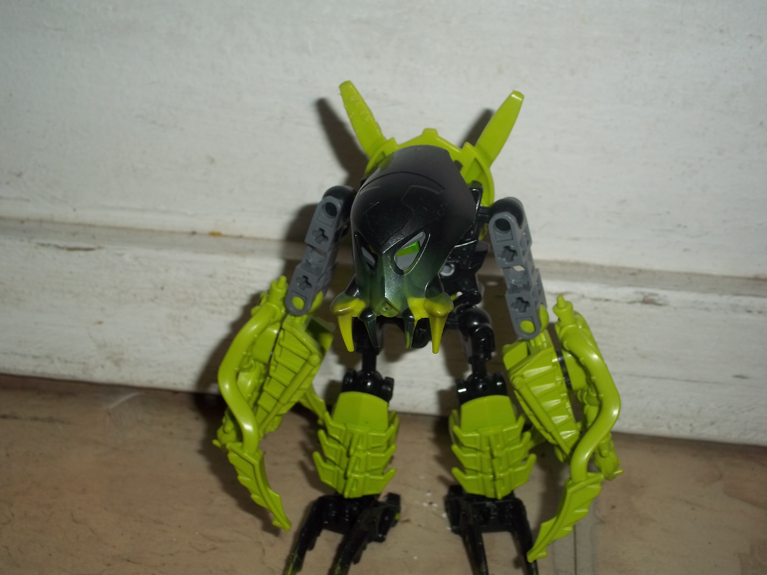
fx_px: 1019
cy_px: 288
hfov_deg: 41.2
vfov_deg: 31.5
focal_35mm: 46
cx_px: 384
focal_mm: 8.2
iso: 80
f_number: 3.5
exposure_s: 1/80
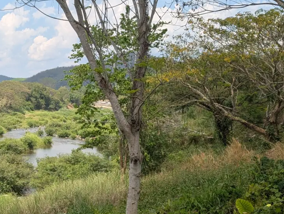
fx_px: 518
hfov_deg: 27.0
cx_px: -58
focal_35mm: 63
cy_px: 117
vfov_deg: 23.4
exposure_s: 1/810
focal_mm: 6.9
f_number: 1.68
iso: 18
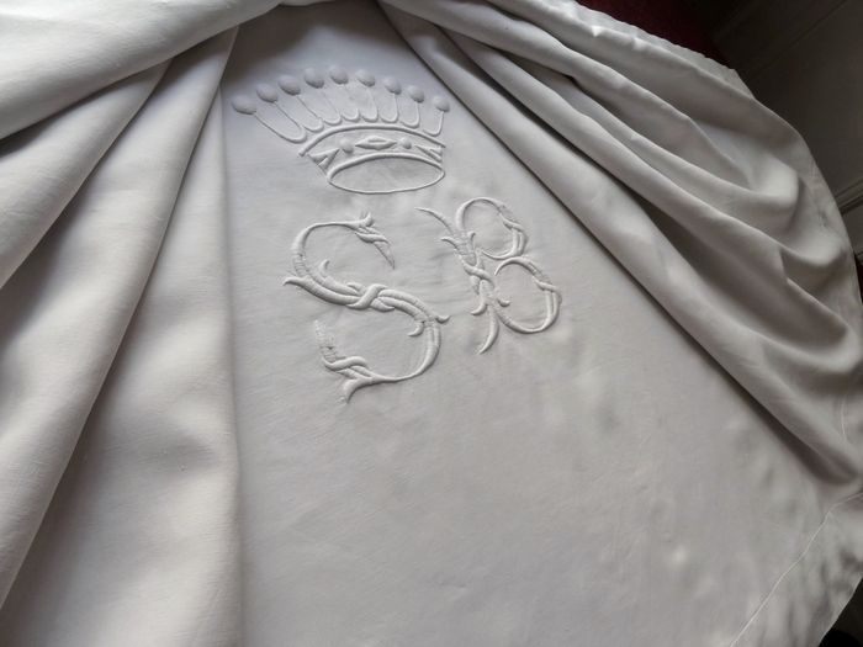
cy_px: 324
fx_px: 623
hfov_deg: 69.4
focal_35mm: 25
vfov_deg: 54.9
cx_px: 432
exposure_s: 1/100
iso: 80
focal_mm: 4.1
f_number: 3.3
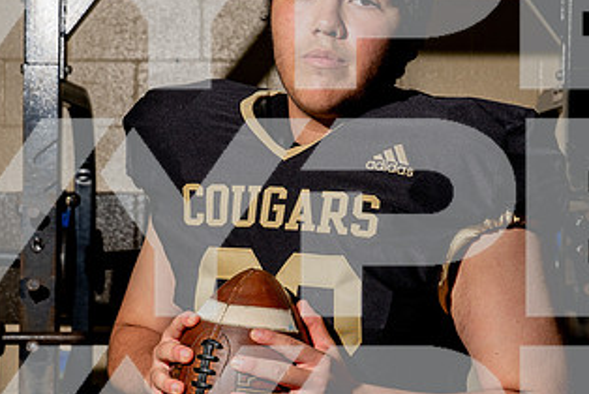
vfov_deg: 14.3
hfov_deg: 21.2
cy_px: 219
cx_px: 264
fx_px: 1572
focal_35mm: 96
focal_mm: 52
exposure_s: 1/250
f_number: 8
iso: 250
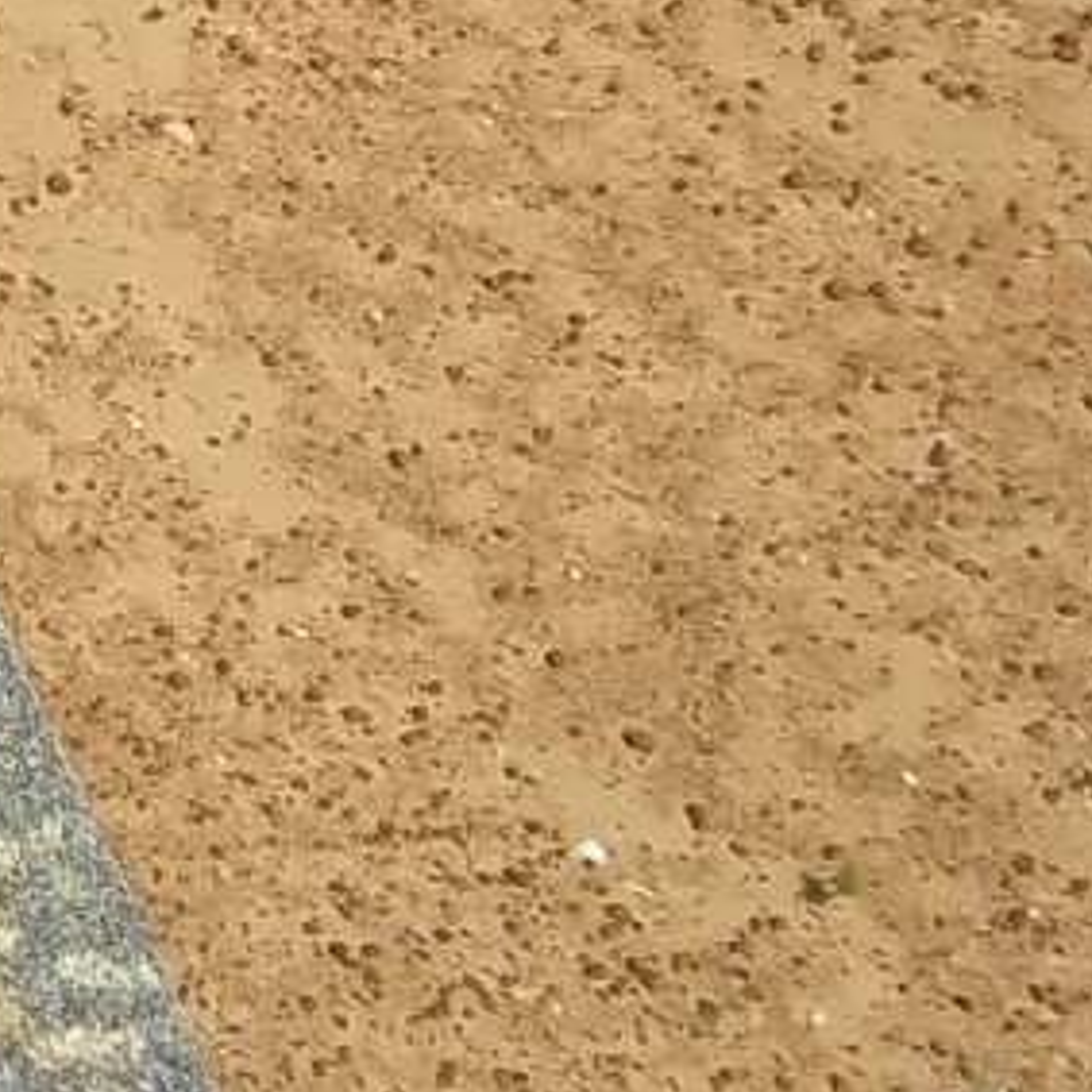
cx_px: -1138
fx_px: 4283
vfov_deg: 14.1
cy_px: -243
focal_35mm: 120
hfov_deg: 12.6
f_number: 5.5
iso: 80
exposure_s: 1/500
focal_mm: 5.7
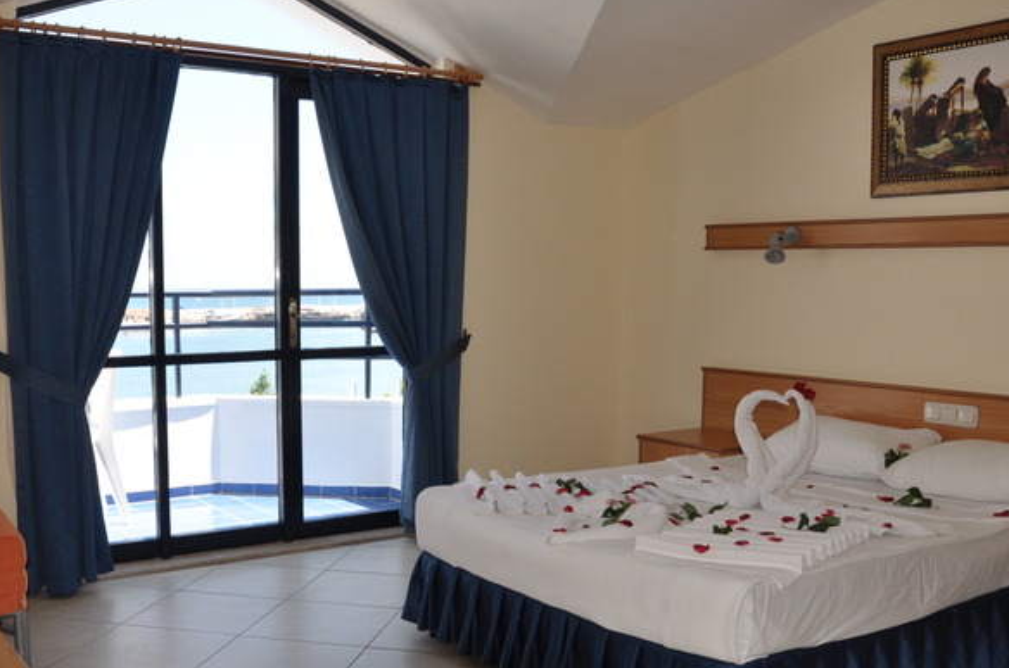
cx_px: 428
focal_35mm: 37
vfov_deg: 35.7
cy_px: 394
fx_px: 1035
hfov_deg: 51.8
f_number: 9
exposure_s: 1/200
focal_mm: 18
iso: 320
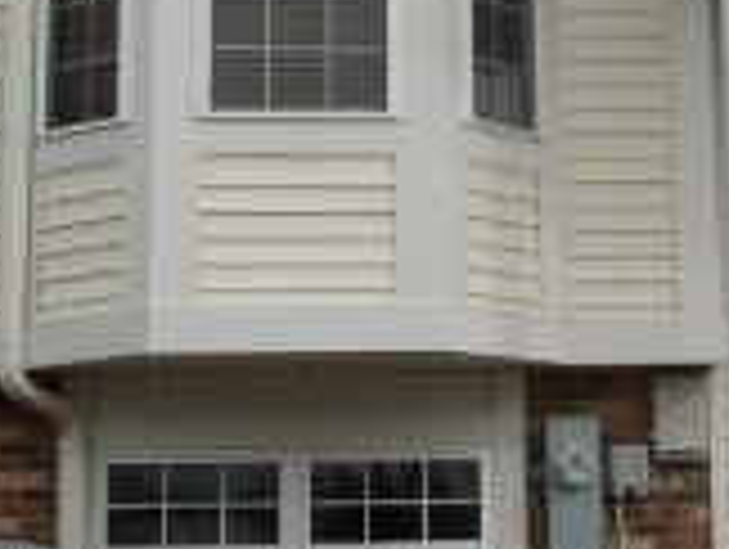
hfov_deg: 14.1
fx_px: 2911
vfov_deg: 10.6
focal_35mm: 138
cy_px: -104
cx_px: 684
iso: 100
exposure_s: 1/1000
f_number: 3.7
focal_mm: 6.3
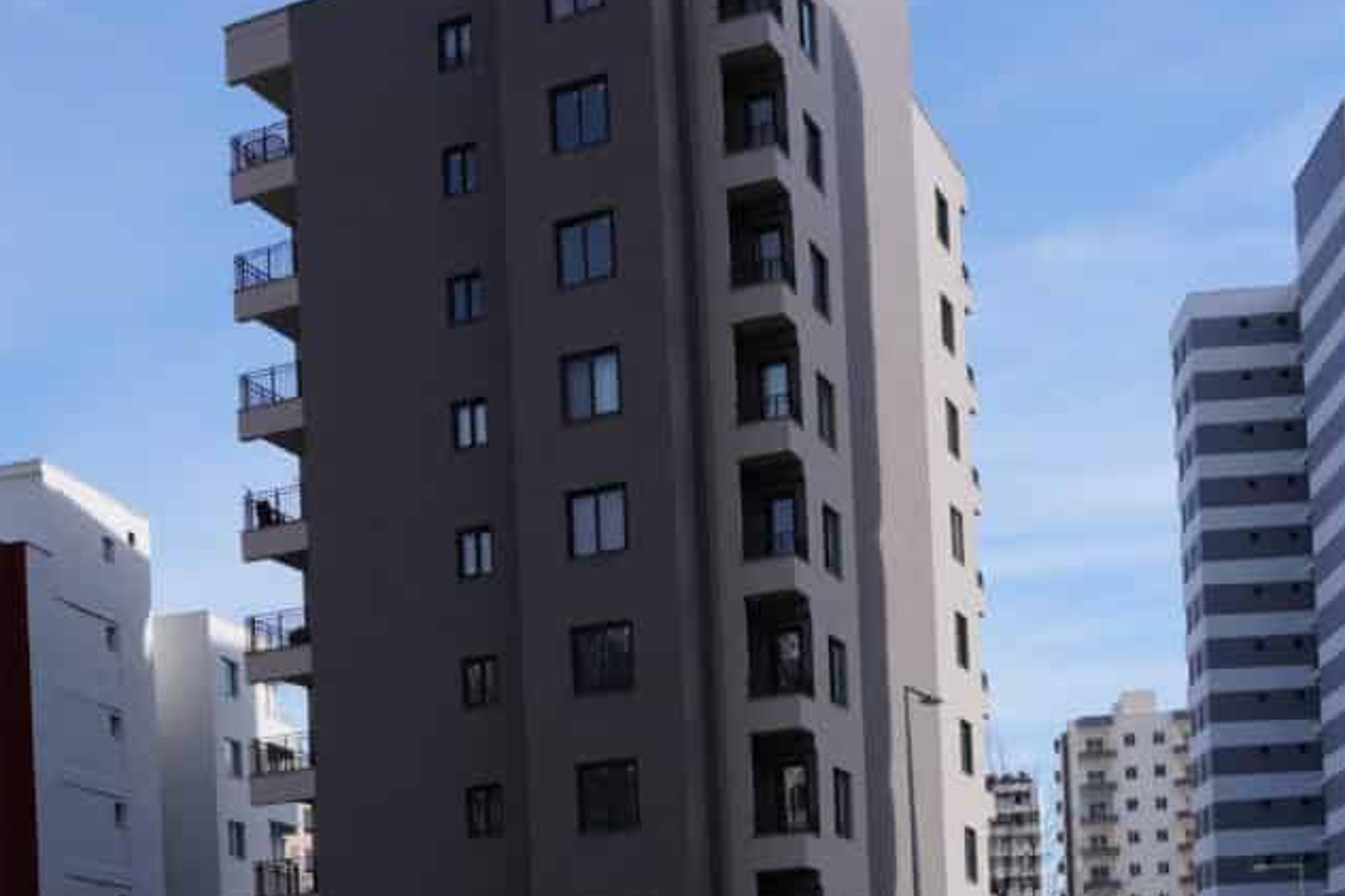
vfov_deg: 22.3
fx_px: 2055
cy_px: 1133
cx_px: 387
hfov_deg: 35.7
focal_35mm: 55
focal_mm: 17
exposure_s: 1/160
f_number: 10
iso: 100
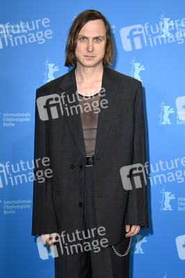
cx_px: 92
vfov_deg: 29.7
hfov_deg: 20.0
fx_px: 525
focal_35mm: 68
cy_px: 139
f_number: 5
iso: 800
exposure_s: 1/200
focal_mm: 68
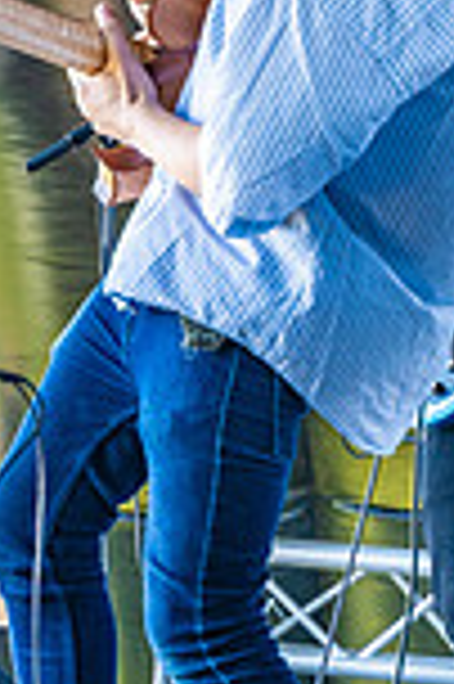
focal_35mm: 222
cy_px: 140
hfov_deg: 6.2
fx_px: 4209
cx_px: 306
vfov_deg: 9.3
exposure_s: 1/320
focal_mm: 75
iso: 800
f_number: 5.6
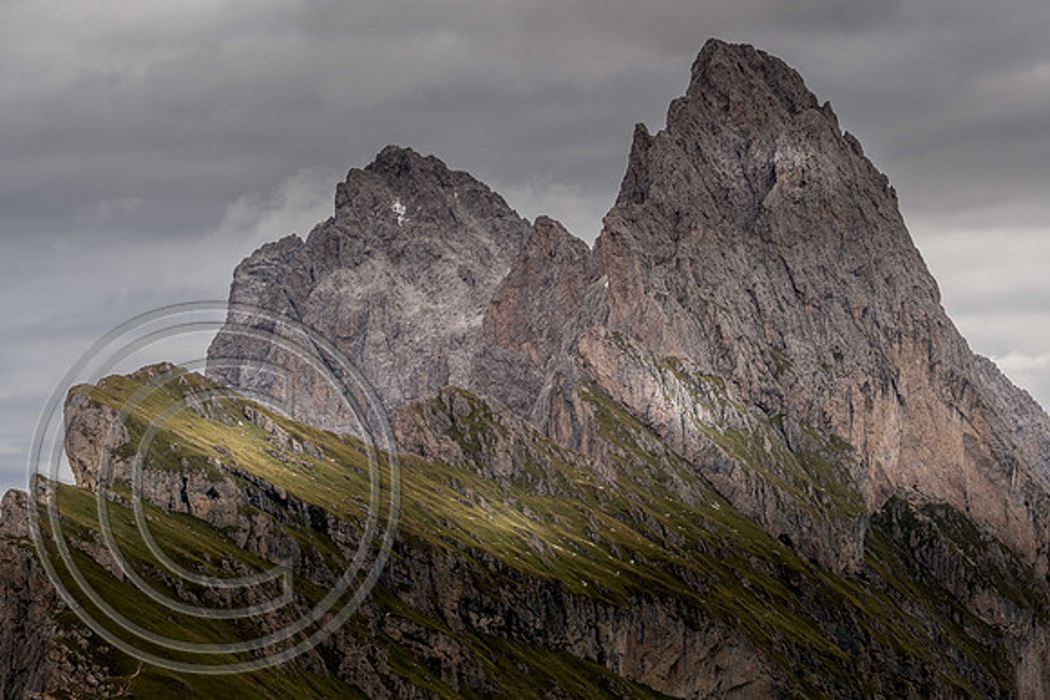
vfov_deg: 13.0
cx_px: 525
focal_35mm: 105
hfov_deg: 19.5
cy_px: 350
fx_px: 3063
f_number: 5.6
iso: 110
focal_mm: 70
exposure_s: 1/160
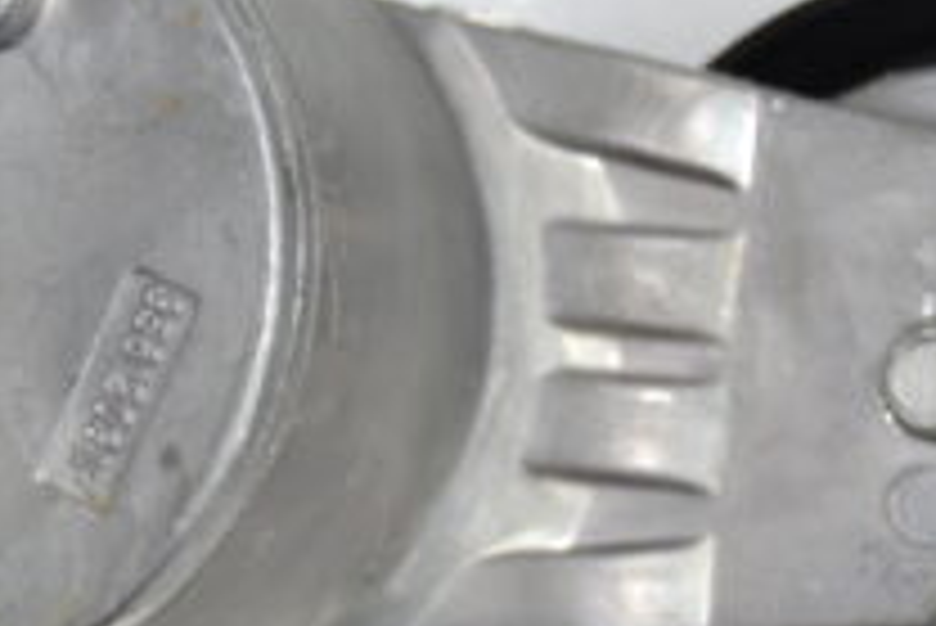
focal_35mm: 142
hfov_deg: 14.4
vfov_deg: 9.7
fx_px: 3694
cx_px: 362
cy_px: 230
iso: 200
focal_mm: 32
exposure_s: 1/13
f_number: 4.5
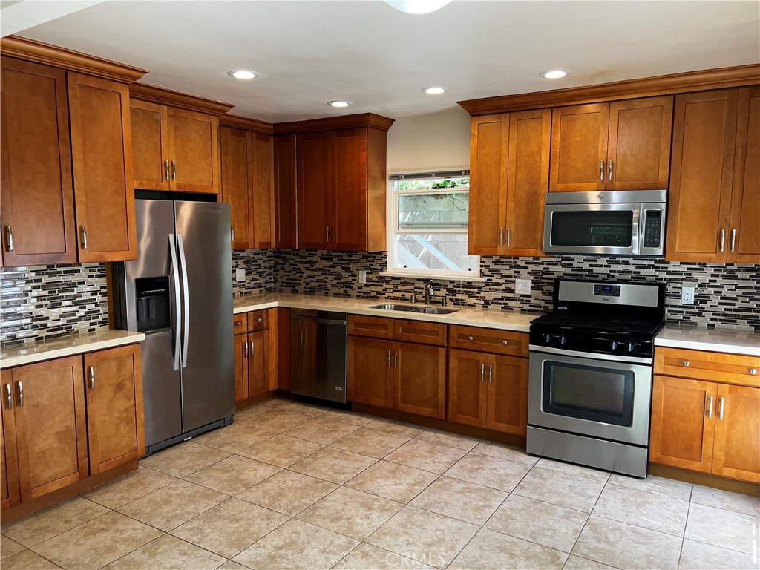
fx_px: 571
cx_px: 380
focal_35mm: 26
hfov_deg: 67.3
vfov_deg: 53.1
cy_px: 285
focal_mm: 5.7
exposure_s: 1/120
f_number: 1.5
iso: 125
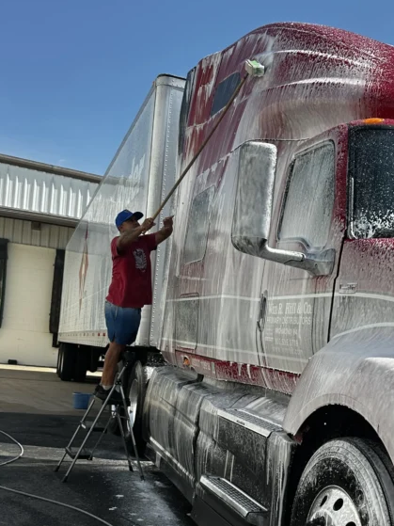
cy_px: 359
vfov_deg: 42.3
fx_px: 668
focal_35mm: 44
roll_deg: -5.8
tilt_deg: +0.1
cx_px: 278
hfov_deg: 32.4
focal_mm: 6.86
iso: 80
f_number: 1.78
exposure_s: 1/4762
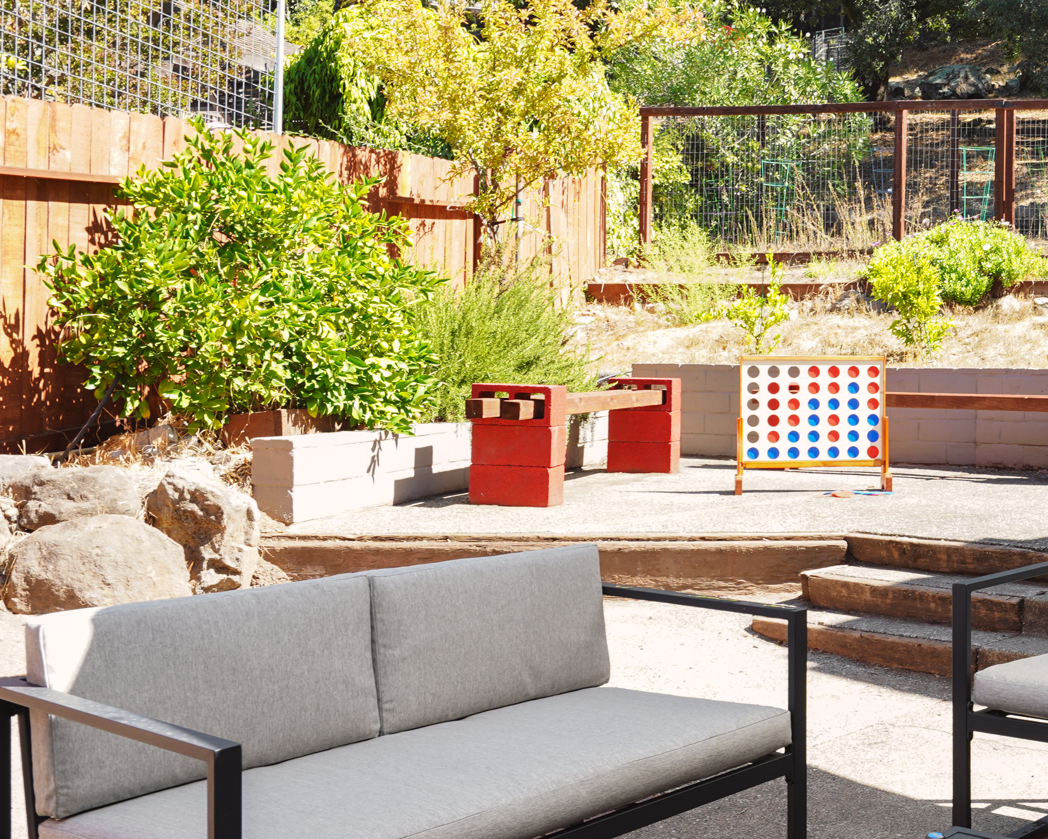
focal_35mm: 45
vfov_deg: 33.4
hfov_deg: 37.2
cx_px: 1031
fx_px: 1396
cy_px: 401
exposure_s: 1/60
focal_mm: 24
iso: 200
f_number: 8
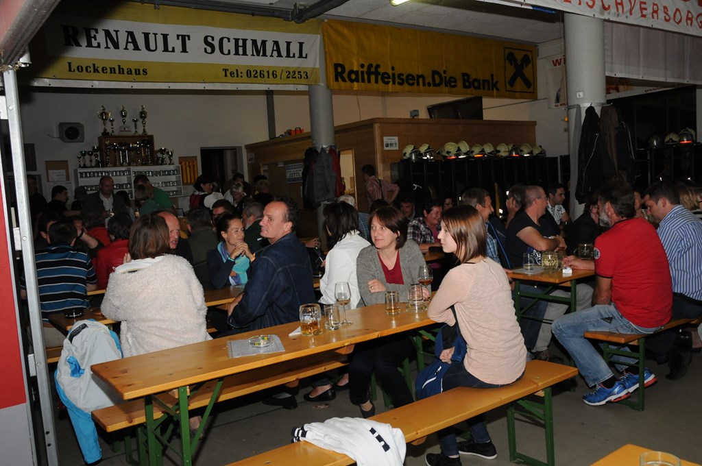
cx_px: 351
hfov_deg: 57.3
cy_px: 233
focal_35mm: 33
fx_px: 643
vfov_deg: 39.9
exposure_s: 1/60
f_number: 7.1
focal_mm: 22
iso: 800
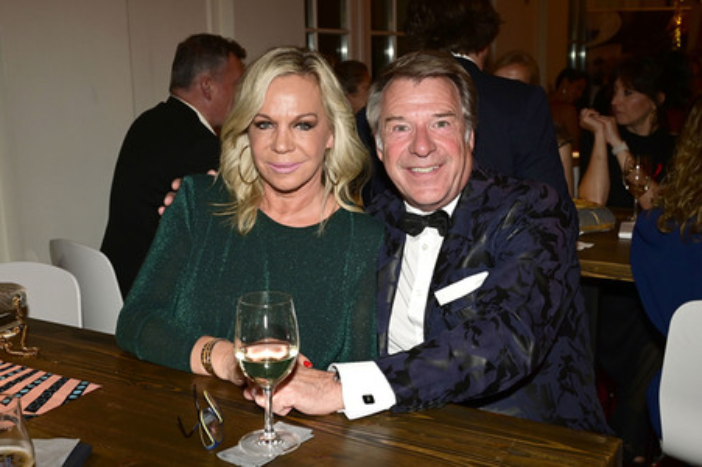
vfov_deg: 41.1
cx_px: 351
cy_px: 234
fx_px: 624
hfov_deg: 58.8
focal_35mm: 32
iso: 1250
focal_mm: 32
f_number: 7.1
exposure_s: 1/160
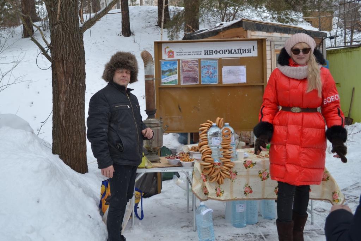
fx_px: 271
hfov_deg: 67.4
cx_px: 180
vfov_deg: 47.9
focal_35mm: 27
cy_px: 120
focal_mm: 18
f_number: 3.5
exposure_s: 1/320
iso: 100
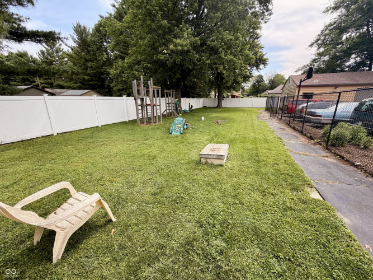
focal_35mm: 14
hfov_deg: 102.1
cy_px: 140
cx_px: 186
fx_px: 151
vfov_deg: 85.7
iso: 40
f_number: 2.2
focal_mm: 2.22
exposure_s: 1/522
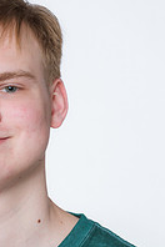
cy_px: 240
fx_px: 3121
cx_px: -14
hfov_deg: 3.0
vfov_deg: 4.5
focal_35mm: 454
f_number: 7.1
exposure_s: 1/250
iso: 400
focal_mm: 200
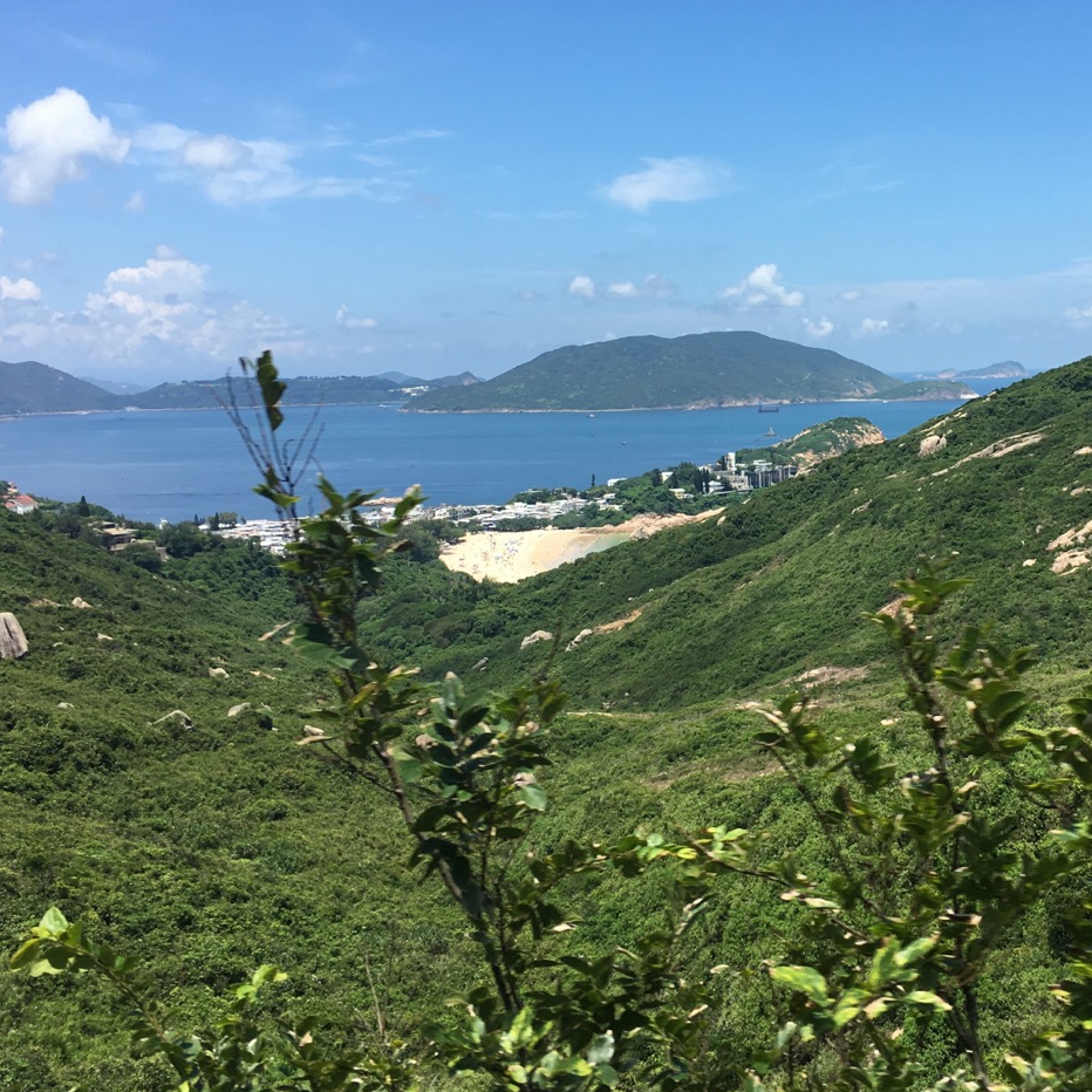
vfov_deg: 38.2
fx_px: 1570
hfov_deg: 37.4
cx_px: 820
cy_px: 442
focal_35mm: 44
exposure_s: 1/699
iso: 25
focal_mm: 4.15
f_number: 2.2
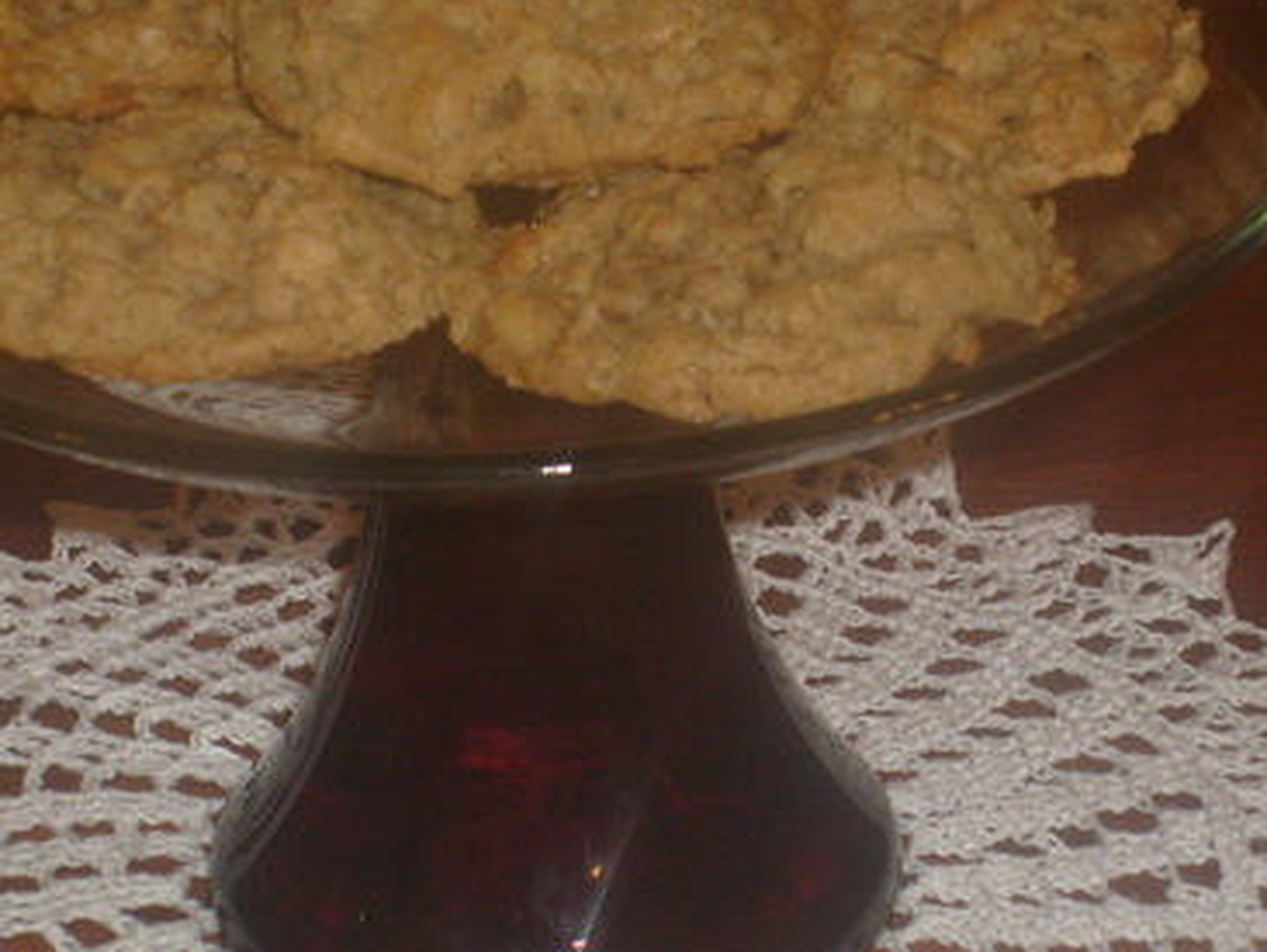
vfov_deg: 10.9
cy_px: 473
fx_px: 4981
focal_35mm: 136
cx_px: 620
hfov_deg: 14.5
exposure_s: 1/90
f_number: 4.2
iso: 100
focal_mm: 13.7
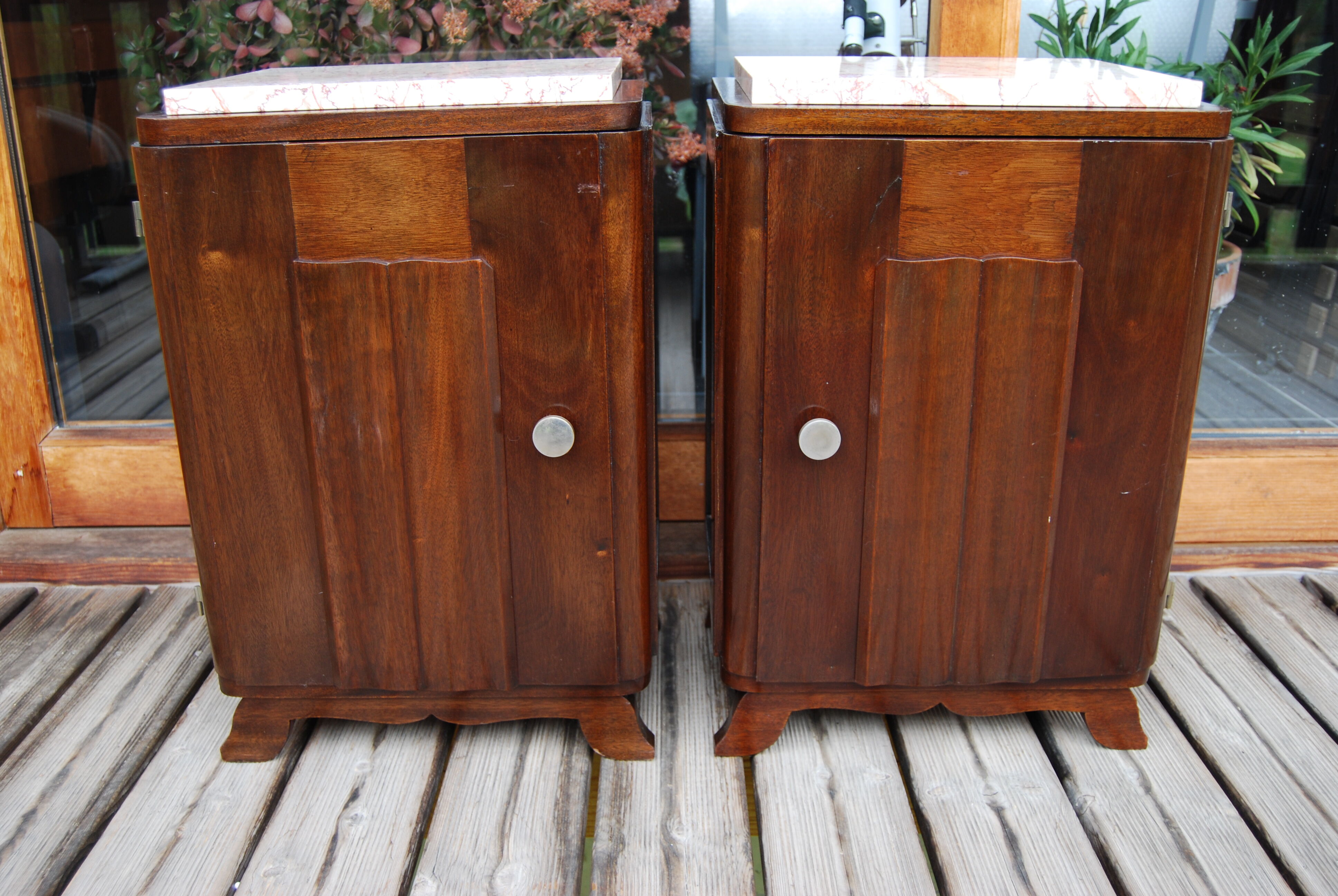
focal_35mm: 34
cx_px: 669
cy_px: 448
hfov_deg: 55.0
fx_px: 1284
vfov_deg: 38.5
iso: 200
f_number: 3.8
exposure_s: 1/50
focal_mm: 23
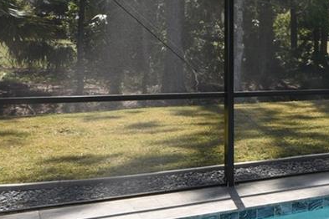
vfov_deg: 22.3
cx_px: 539
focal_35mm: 61
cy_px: 104
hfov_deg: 23.4
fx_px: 557
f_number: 5.6
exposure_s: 1/125
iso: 100
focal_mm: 10
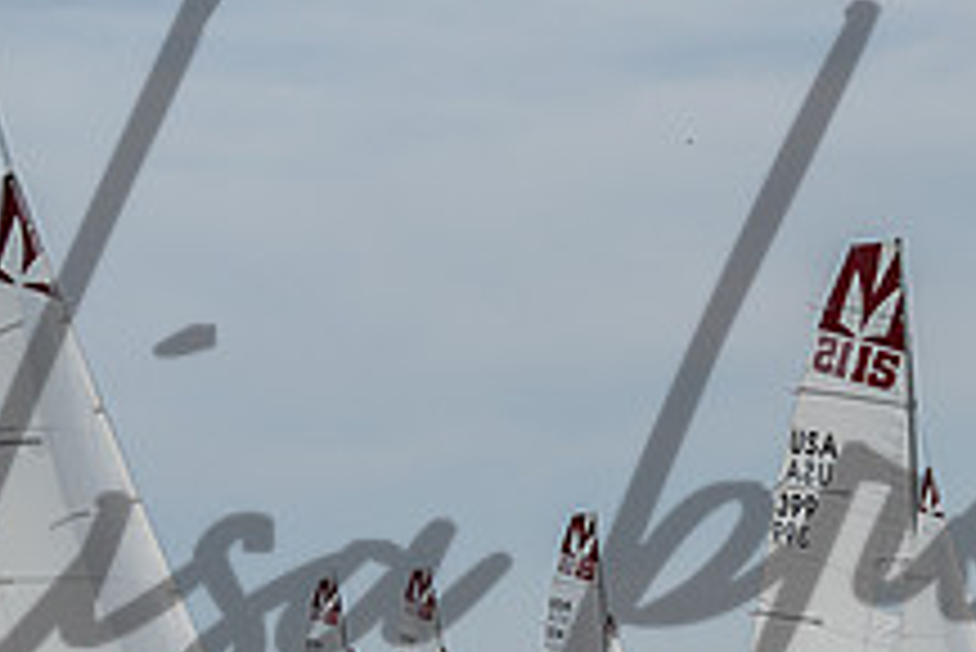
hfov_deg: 10.9
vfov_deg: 7.3
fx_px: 5073
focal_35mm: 187
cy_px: 510
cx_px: 922
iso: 320
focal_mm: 70
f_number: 6
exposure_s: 1/3200
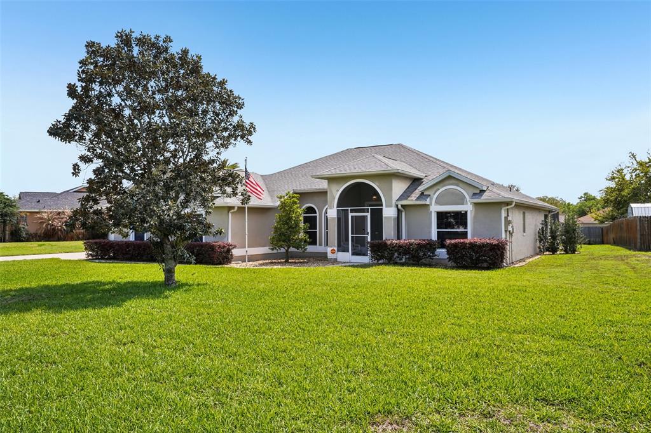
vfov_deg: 46.4
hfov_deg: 65.5
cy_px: 216
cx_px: 326
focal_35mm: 28
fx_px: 506
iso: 100
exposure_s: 1/50
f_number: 20
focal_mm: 28
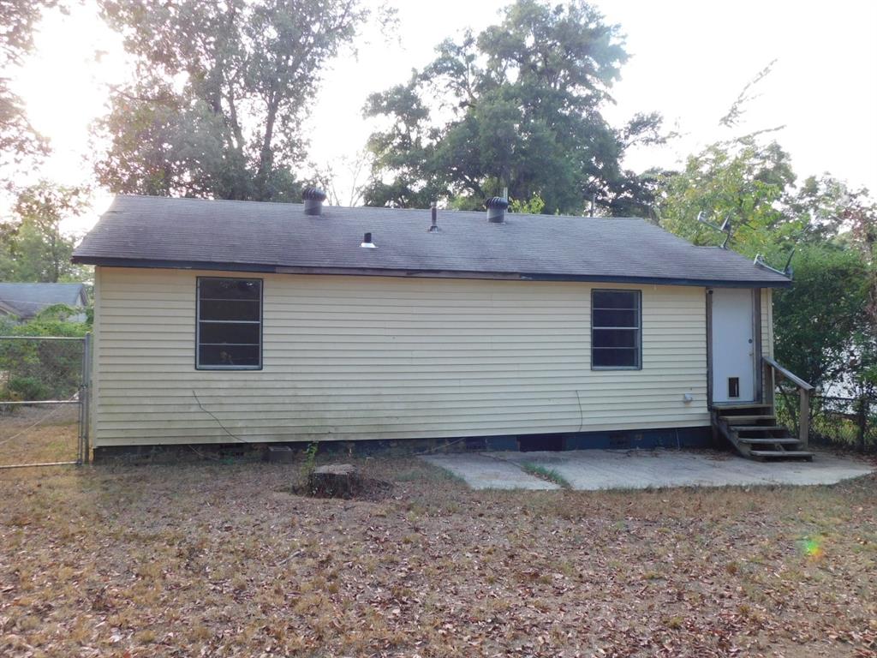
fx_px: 760
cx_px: 438
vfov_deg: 46.8
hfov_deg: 60.0
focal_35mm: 30
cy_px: 329
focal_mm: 5.3
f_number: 3.2
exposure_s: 1/80
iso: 125
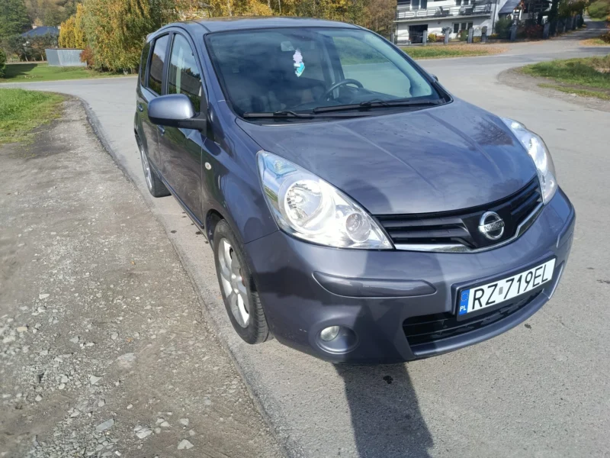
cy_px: 229
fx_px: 423
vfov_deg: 56.8
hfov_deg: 71.6
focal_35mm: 24
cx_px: 305
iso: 50
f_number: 1.7
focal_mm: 5.24
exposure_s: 1/391
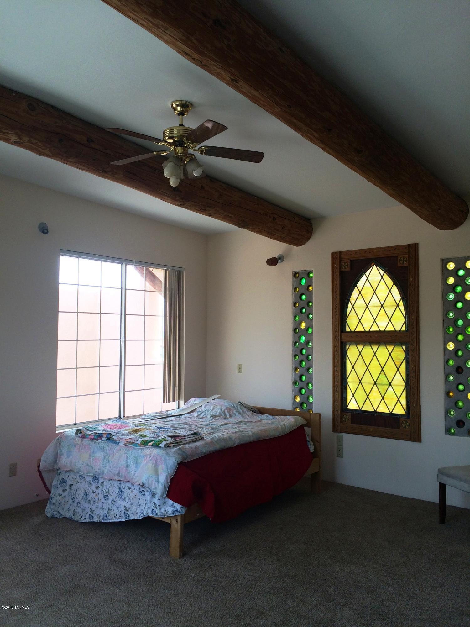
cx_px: 235
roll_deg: +1.9
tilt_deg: +2.6
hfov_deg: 48.2
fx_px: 525
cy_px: 314
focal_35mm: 29
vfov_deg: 61.7
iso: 32
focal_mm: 4.15
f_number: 2.2
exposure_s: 1/306
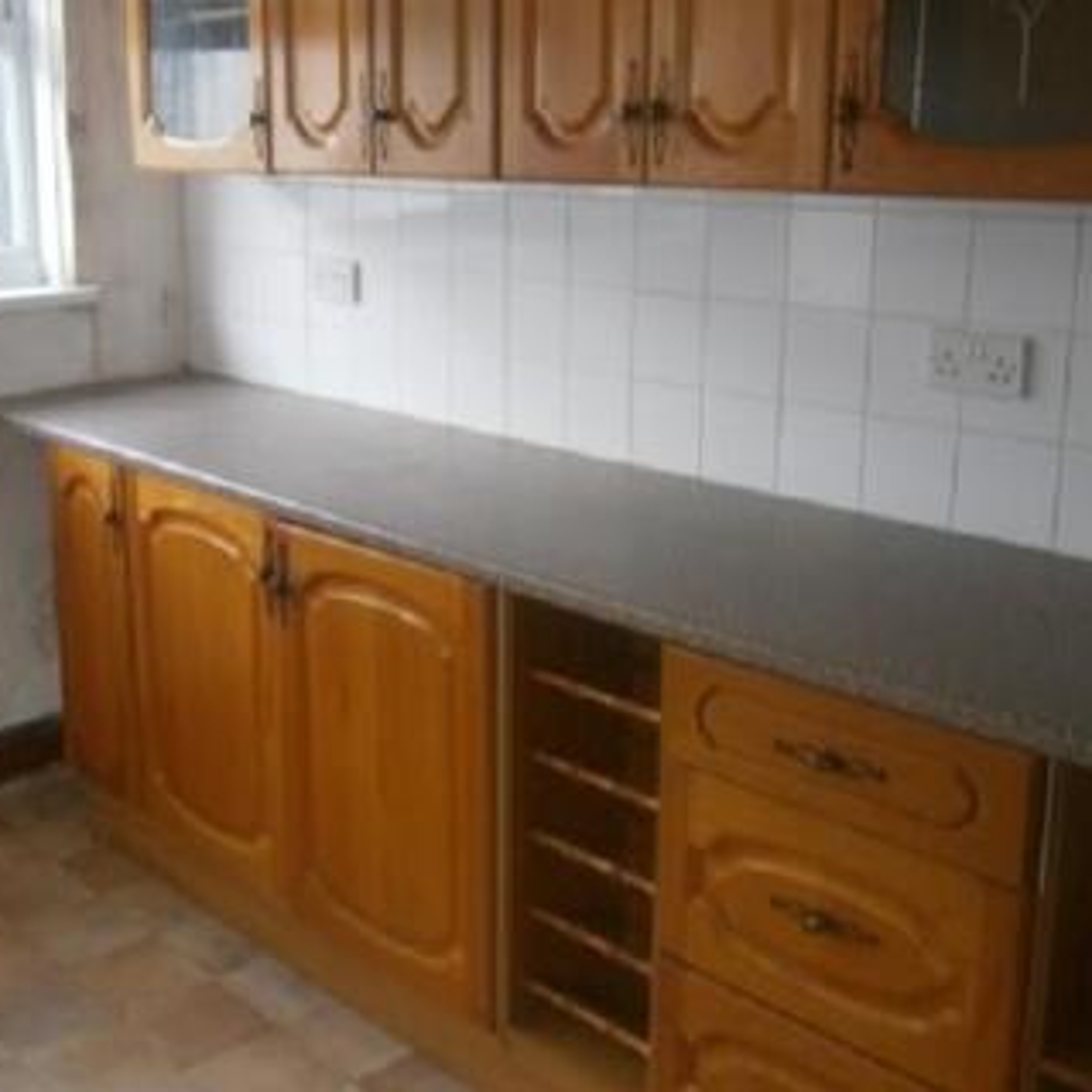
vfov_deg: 40.0
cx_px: 289
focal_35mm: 42
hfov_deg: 39.1
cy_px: 474
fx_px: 1499
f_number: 2.8
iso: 100
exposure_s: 1/30
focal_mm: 4.7
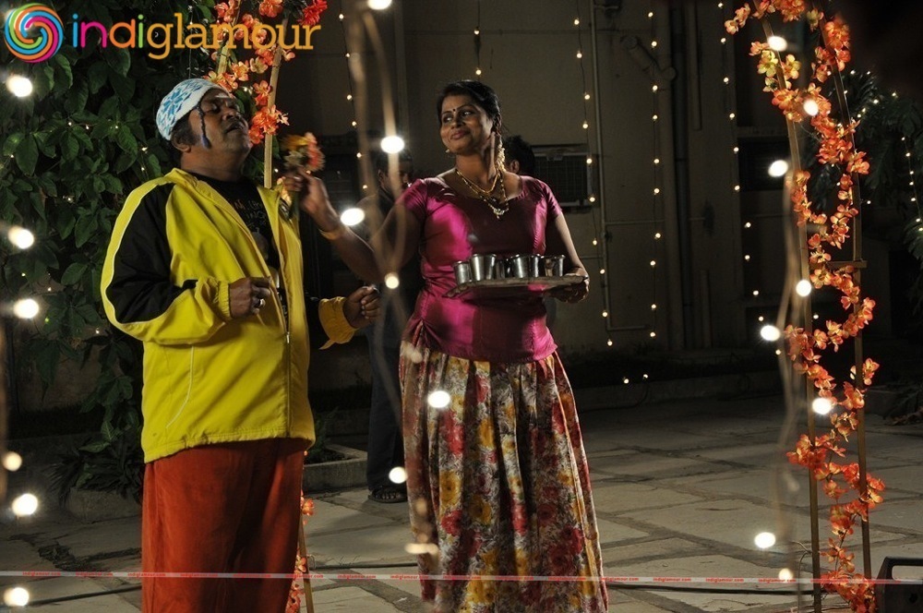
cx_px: 462
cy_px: 306
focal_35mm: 68
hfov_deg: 29.9
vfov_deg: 20.1
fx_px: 1728
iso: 640
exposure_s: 1/80
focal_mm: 45
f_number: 4.8
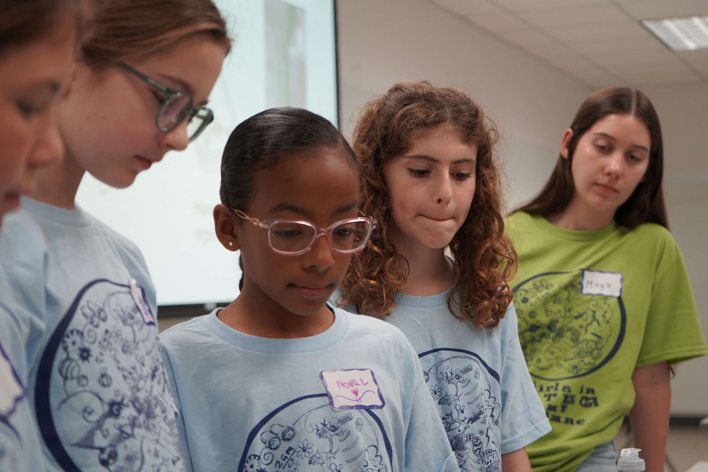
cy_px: 236
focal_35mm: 70
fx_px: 1377
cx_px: 354
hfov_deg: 28.8
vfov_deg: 19.5
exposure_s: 1/160
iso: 1600
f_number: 5.6
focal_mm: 70
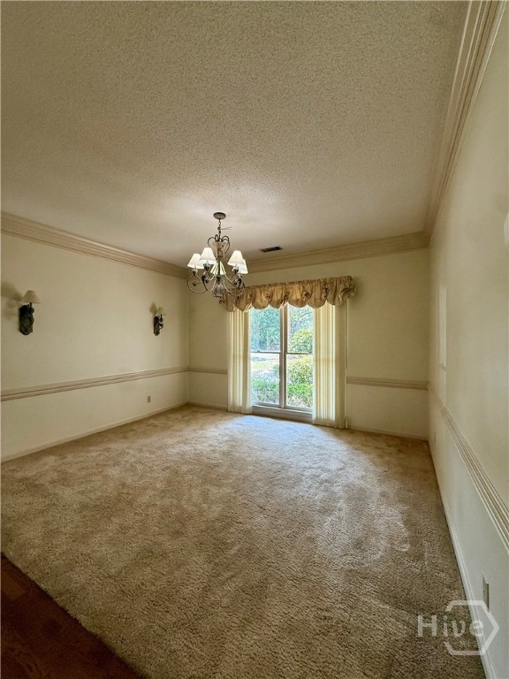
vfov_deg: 102.1
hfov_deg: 85.7
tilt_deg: +0.1
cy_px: 340
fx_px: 274
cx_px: 254
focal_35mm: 14
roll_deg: +0.3
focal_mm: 2.22
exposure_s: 1/120
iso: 200
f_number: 2.2
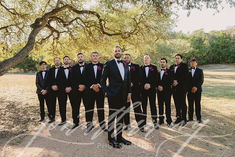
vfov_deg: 48.4
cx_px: 118
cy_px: 54
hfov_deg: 68.8
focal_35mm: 26
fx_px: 172
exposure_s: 1/250
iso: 640
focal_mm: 20
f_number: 5
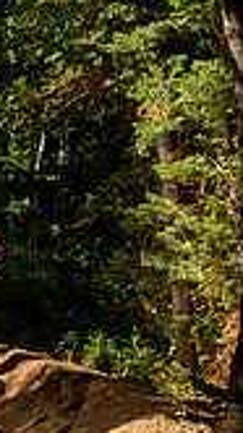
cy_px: 148
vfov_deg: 13.2
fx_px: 1873
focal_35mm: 163
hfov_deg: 7.4
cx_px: 150
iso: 500
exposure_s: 1/320
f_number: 10
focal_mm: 32
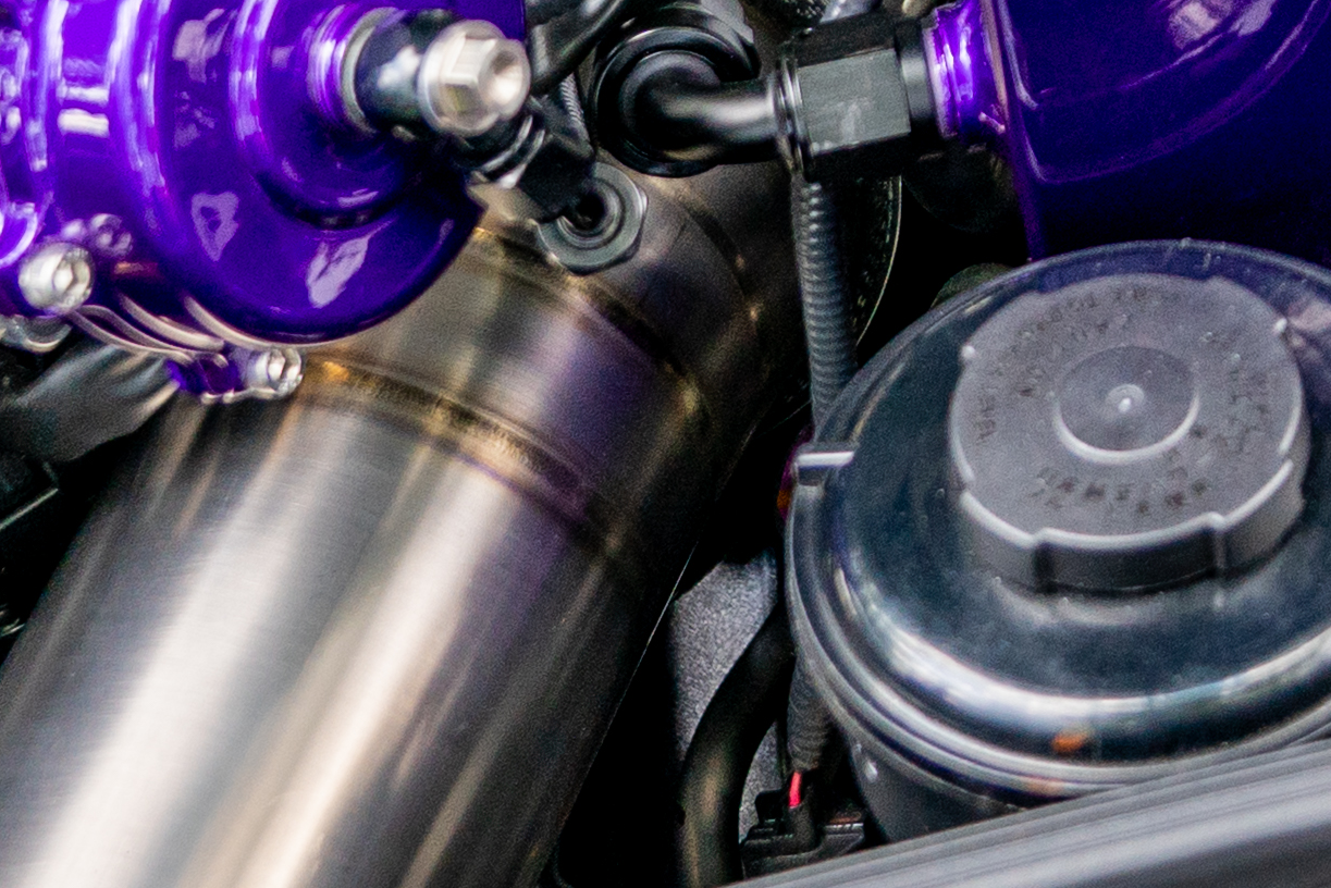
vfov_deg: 8.4
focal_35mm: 156
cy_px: -819
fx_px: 5769
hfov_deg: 12.4
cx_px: 2079
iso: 200
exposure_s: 1/160
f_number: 3.5
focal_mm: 24
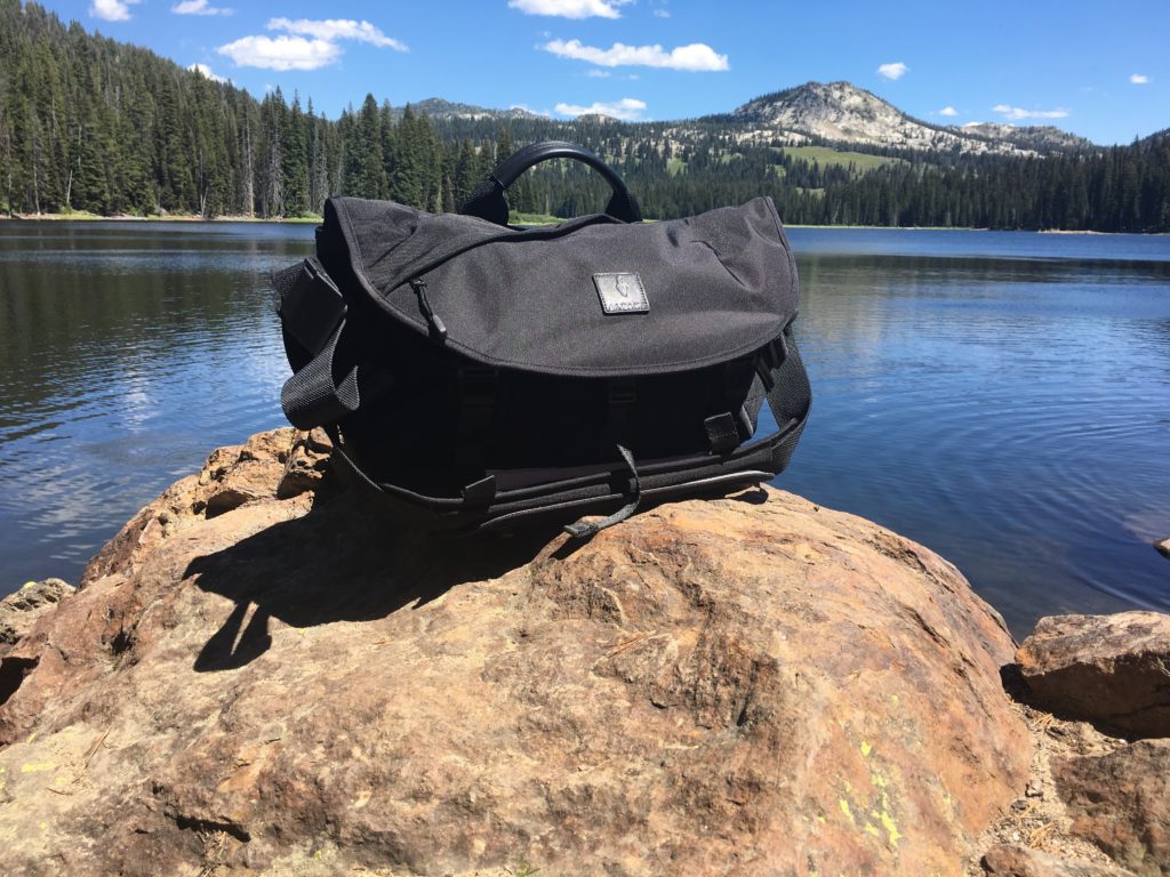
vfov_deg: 48.2
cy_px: 438
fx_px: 980
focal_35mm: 29
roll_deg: -0.6
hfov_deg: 61.7
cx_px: 585
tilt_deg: -11.0
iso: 25
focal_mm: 4.15
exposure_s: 1/916
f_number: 2.2
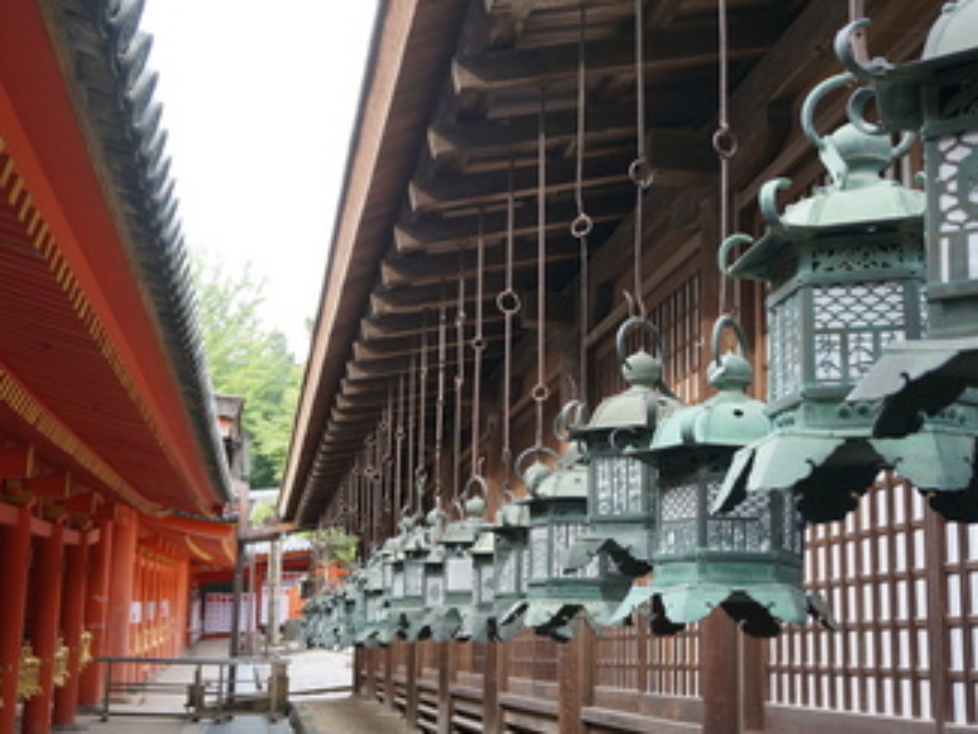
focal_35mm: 56
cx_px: 551
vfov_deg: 26.2
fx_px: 1580
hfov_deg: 34.4
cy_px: 329
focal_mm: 21
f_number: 4
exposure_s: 1/80
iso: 100
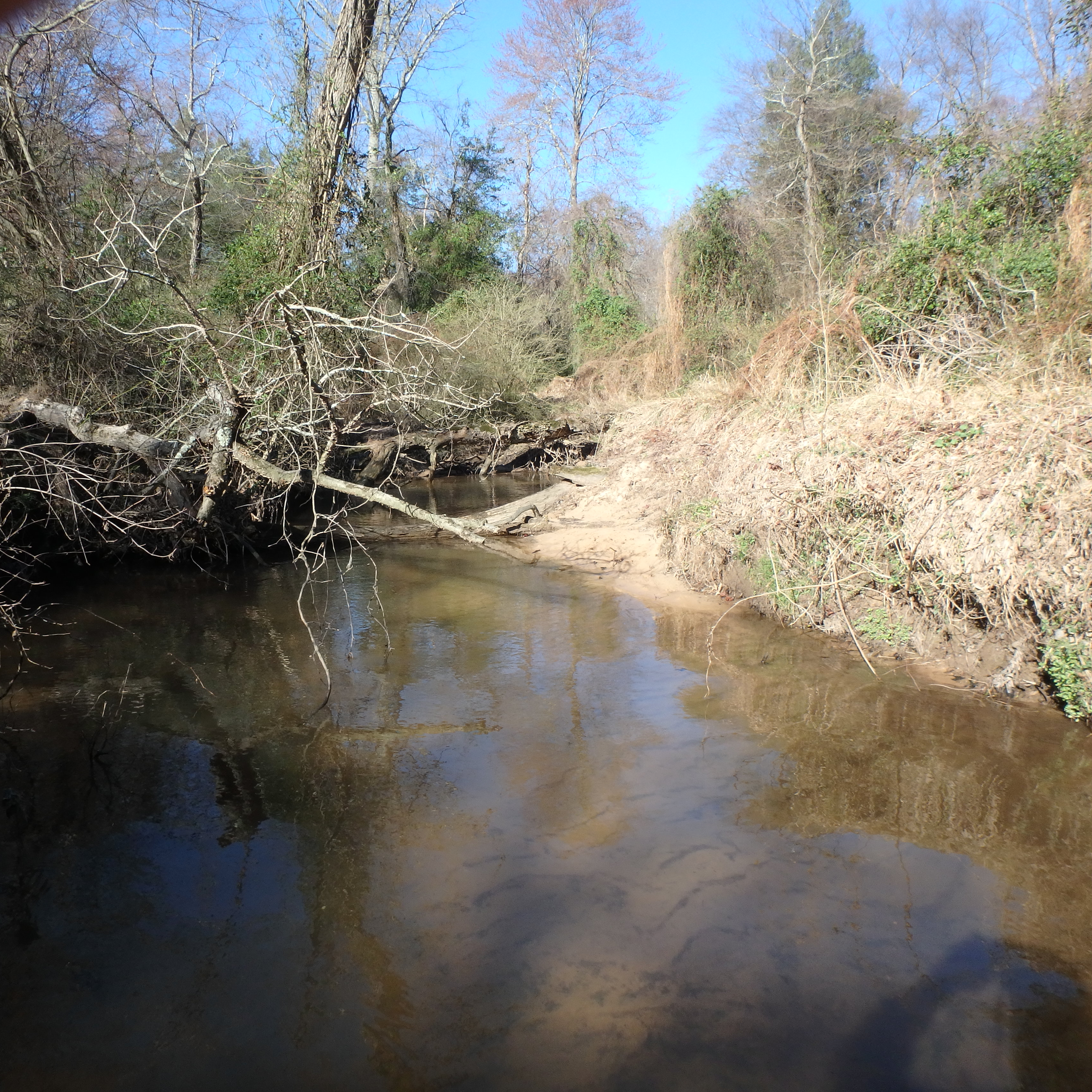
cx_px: 477
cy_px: 545
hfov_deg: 62.7
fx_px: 892
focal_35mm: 25
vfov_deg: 62.9
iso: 125
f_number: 3.5
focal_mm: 3.7
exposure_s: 1/500
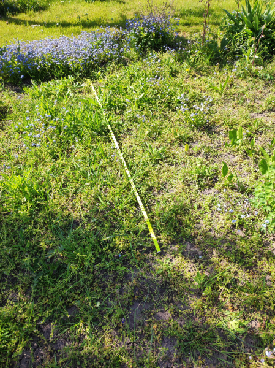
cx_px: 138
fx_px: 265
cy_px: 184
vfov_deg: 69.4
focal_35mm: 25
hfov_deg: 54.8
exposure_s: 1/271
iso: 50
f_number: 1.79
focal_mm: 4.7
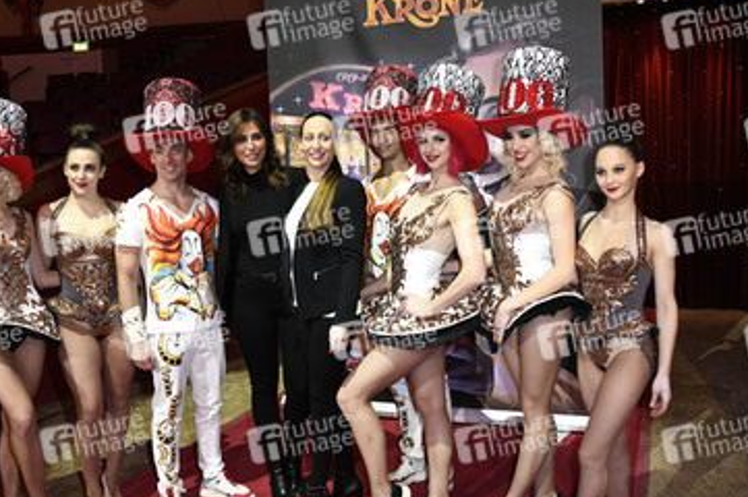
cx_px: 328
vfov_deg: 37.7
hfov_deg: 54.3
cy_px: 284
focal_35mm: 35
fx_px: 727
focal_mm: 28
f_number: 6.3
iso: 3200
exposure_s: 1/125
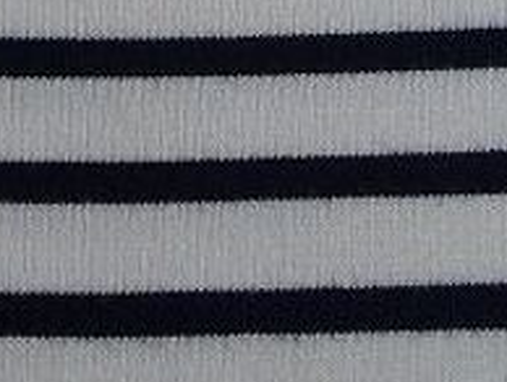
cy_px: -332
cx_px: -50
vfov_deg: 9.7
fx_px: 2112
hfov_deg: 13.4
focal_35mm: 144
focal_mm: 4.7
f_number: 3.3
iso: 160
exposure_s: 1/30
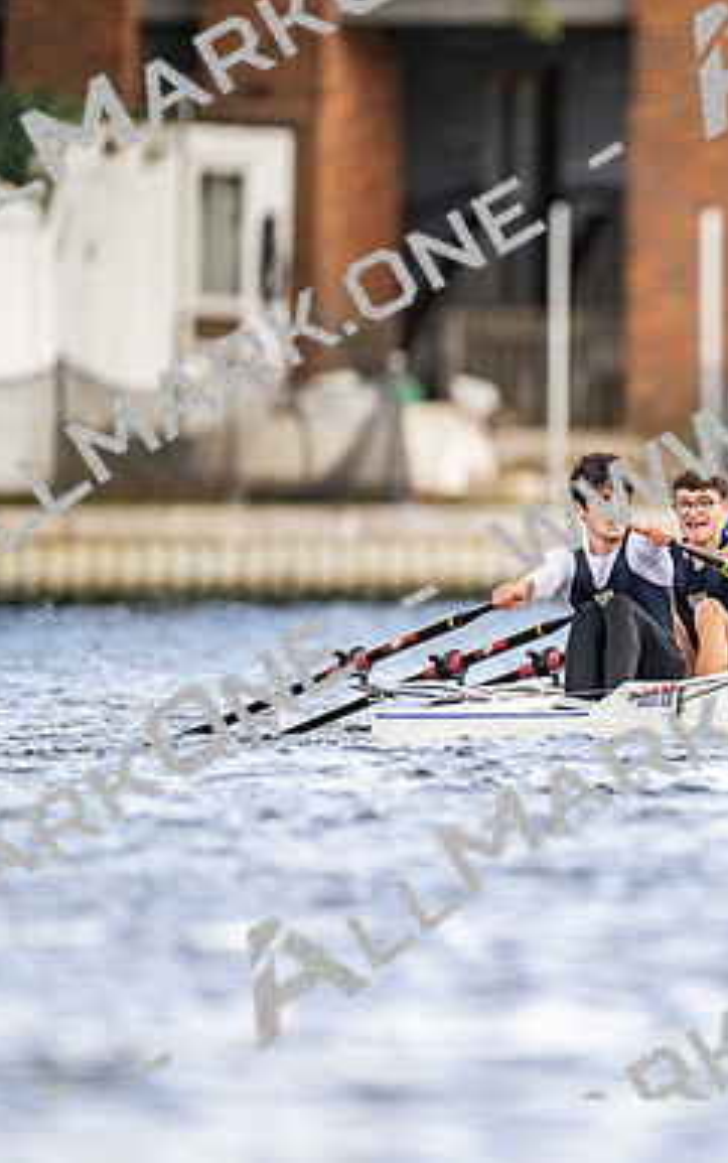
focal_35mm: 922
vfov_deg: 2.3
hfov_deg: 1.4
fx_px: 29236
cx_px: 861
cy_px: 582
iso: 800
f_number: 4
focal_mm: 600
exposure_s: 1/2500
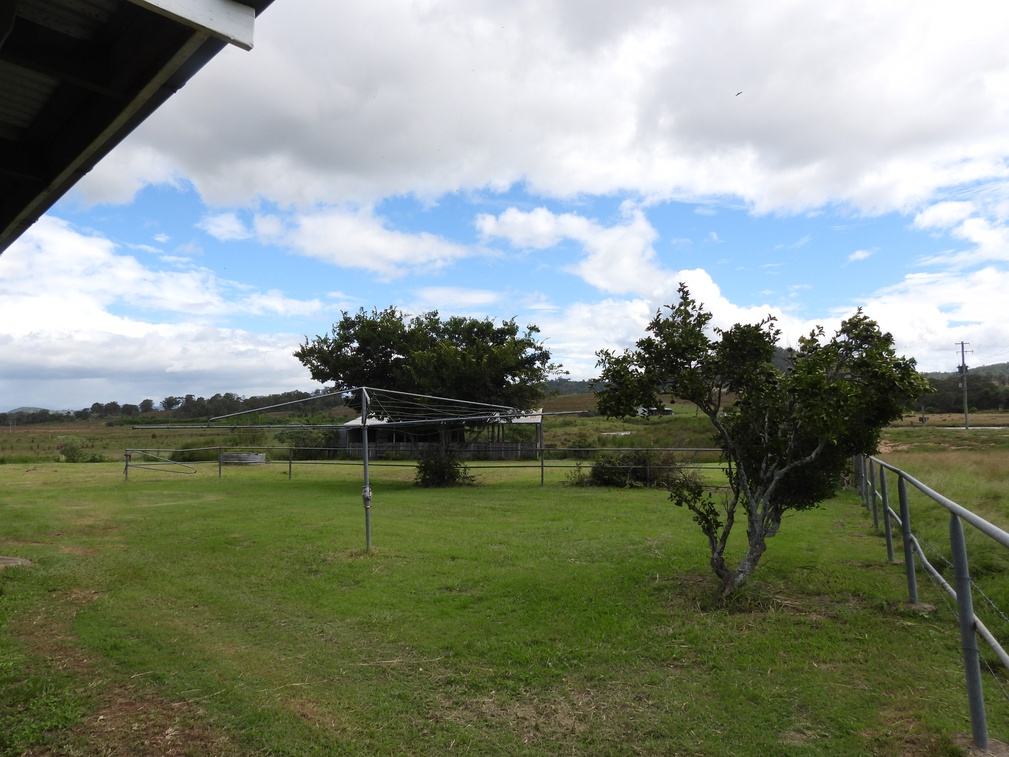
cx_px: 504
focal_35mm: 24
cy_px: 378
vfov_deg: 56.8
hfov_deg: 71.6
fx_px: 700
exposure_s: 1/1600
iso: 100
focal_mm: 4.3
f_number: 2.8
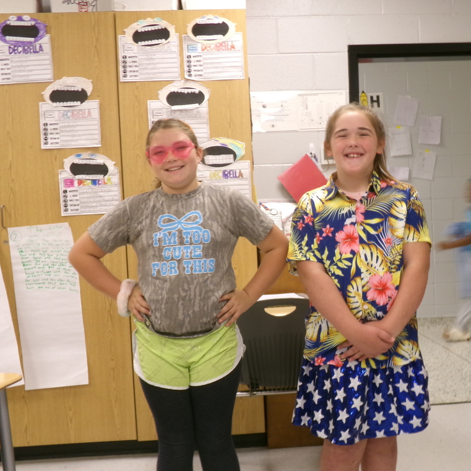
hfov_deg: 38.1
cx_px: 290
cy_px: 236
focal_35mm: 44
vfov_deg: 38.3
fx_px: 677
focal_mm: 6.6
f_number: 4
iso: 222
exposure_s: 1/17
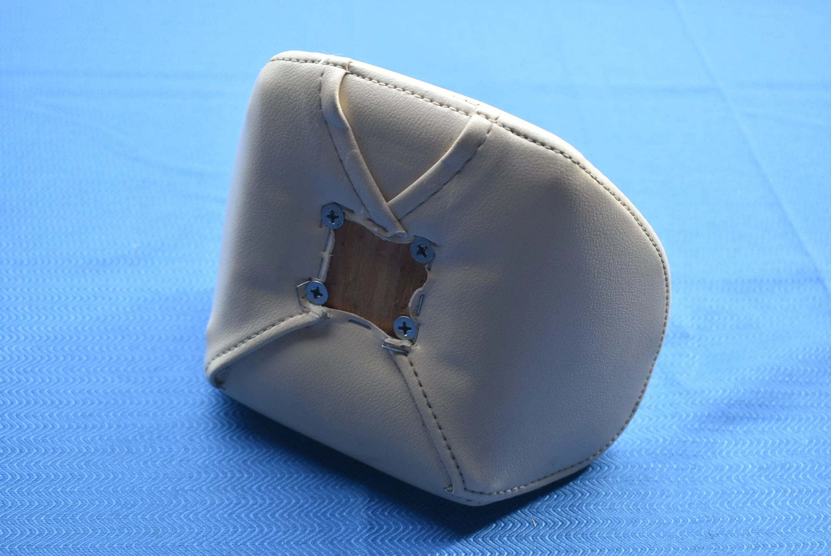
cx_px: 416
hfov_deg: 44.9
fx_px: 1005
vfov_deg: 30.9
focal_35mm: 44
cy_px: 278
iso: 220
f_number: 5.6
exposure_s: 1/125
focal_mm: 29
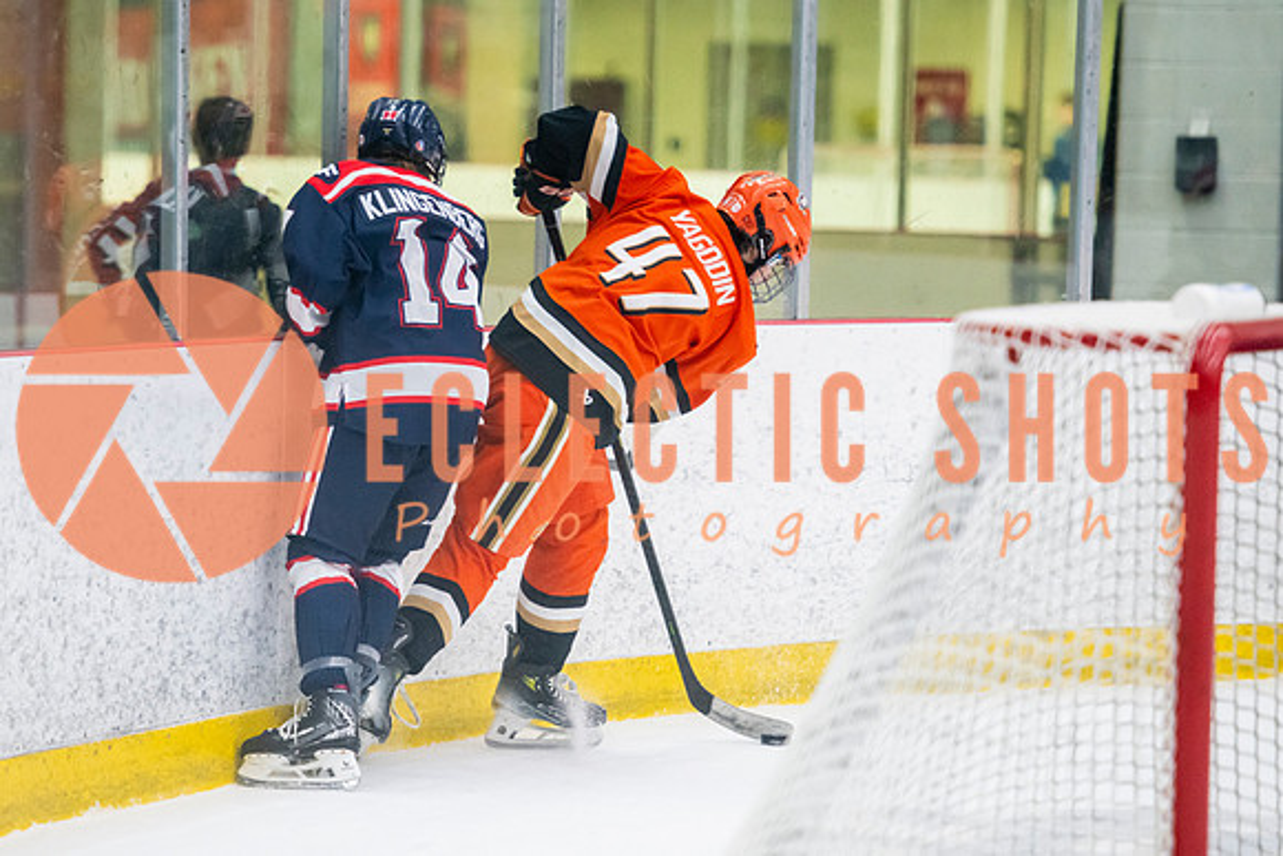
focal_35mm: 222
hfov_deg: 9.3
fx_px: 7925
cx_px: 586
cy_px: 437
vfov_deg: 6.2
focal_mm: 160
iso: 2500
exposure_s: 1/640
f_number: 3.2
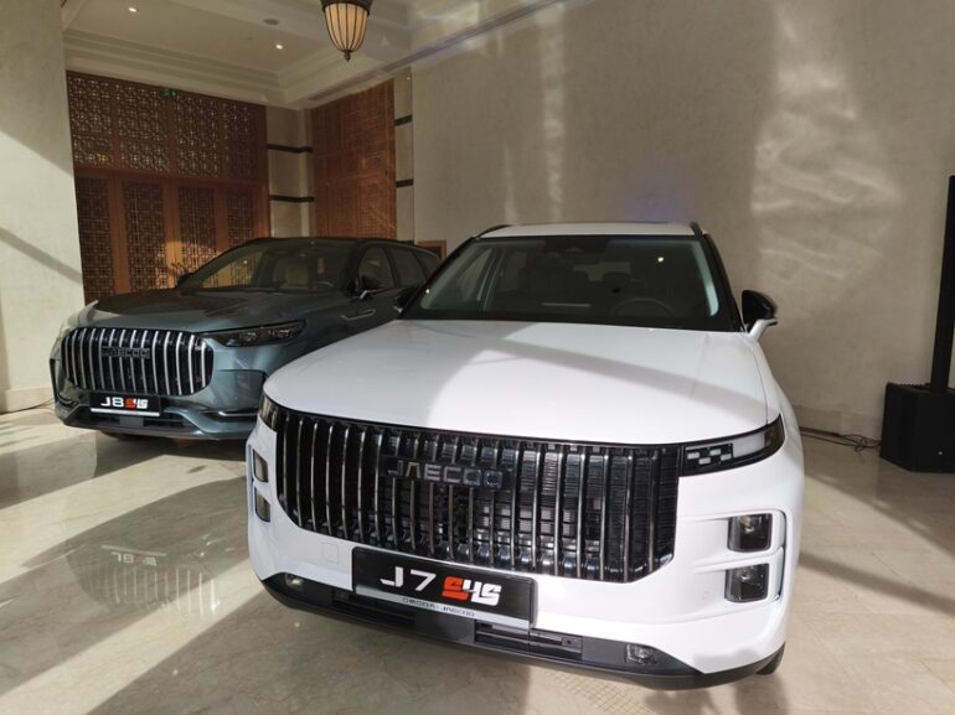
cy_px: 358
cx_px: 478
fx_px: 634
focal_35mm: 23
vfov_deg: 58.9
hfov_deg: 73.9
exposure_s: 1/1512
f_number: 1.7
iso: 80
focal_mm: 5.35
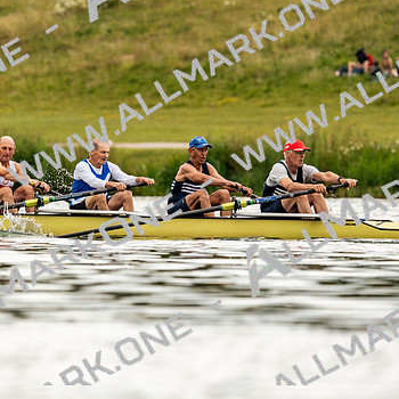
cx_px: 148
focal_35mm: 591
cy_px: 190
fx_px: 7707
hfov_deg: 3.0
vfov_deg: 3.0
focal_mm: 419
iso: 320
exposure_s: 1/2000
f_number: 6.3
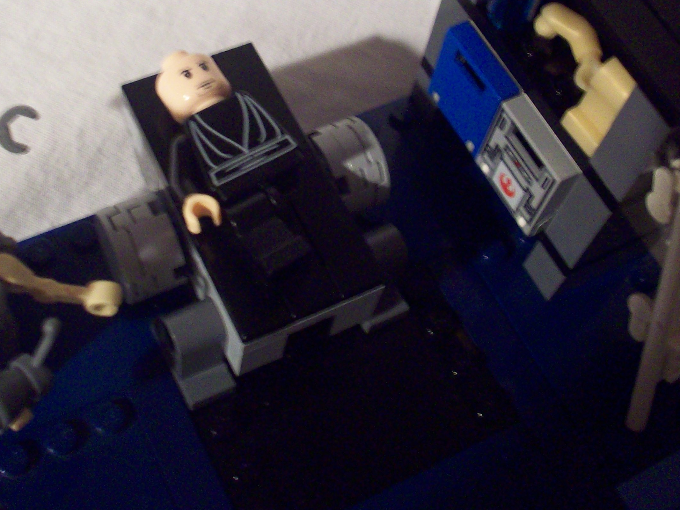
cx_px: 289
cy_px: 152
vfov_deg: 27.3
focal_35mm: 53
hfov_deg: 36.1
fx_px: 1041
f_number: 2.8
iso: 200
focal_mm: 6.2
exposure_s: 1/8
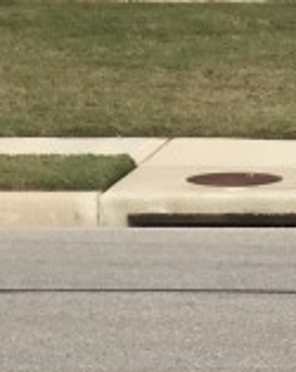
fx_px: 1691
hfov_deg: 9.1
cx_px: 694
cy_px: 906
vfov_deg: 10.6
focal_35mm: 154
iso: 25
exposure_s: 1/2404
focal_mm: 4.15
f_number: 2.2
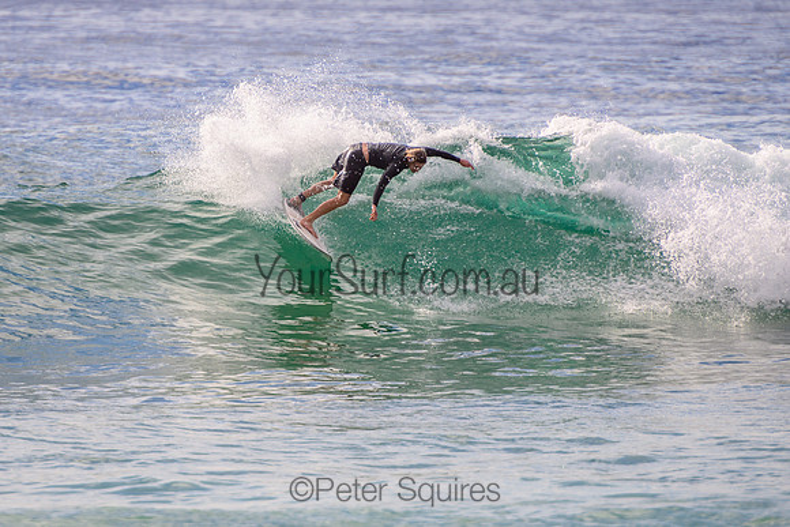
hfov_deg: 3.7
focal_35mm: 550
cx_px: 248
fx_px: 12076
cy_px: 250
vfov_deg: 2.5
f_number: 5.6
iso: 200
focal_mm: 400
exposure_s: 1/2000
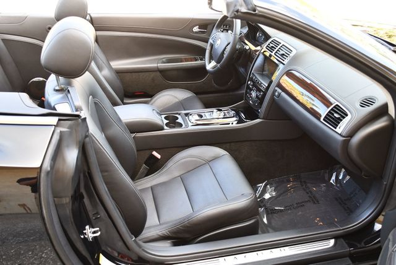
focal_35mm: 36
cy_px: 132
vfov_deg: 36.9
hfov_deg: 53.1
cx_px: 198
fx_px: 396
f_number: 3.5
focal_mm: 18
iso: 720
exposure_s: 1/250
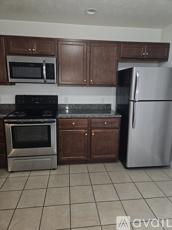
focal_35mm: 23
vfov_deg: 73.9
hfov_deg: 58.9
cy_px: 115
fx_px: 152
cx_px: 86
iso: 125
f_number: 1.8
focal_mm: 5.4
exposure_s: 1/24
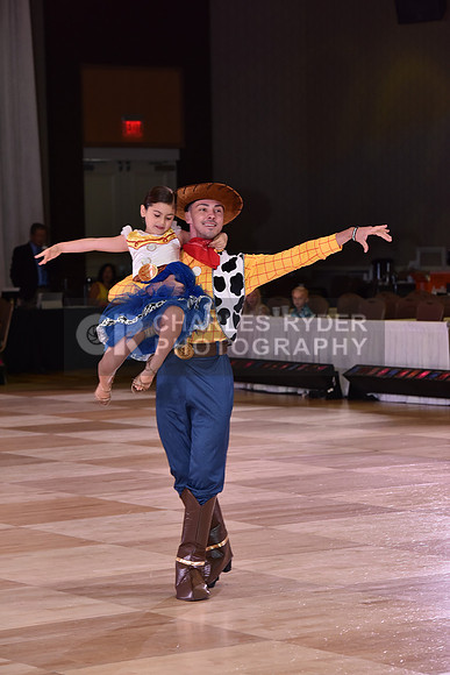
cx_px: 225
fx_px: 2436
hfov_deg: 10.6
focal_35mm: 130
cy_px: 338
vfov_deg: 15.8
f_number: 6.3
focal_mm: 130
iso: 1600
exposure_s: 1/250
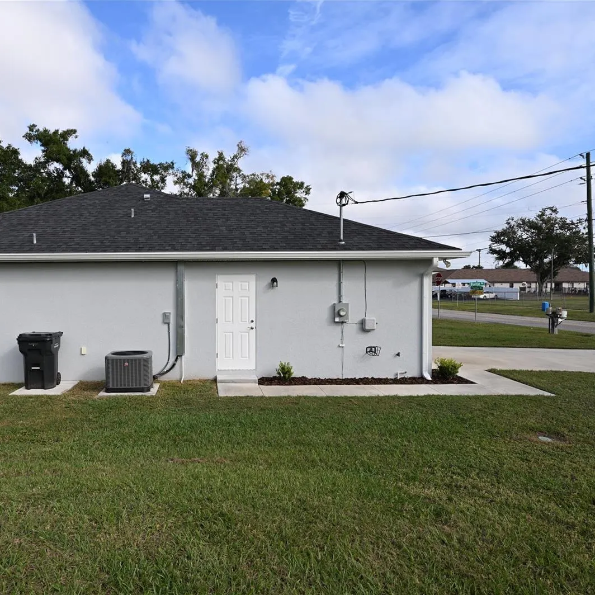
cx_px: 202
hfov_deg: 64.2
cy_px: 298
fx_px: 460
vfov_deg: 65.8
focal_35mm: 24
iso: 100
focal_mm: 18.5
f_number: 9
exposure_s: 1/200
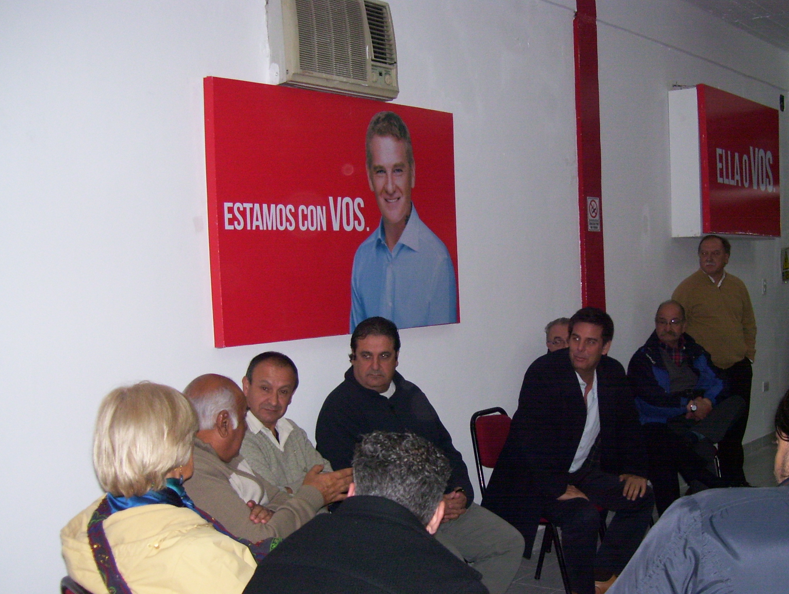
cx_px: 480
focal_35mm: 46
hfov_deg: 41.0
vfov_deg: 31.5
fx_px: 1050
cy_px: 369
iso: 200
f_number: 2.7
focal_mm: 6
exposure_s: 1/60
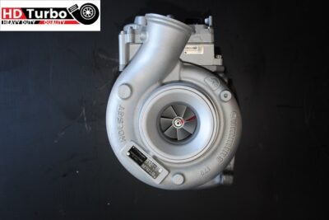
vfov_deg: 34.2
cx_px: 164
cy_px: 110
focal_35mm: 39
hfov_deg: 49.5
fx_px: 357
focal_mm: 26
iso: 200
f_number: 4.2
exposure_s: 1/60
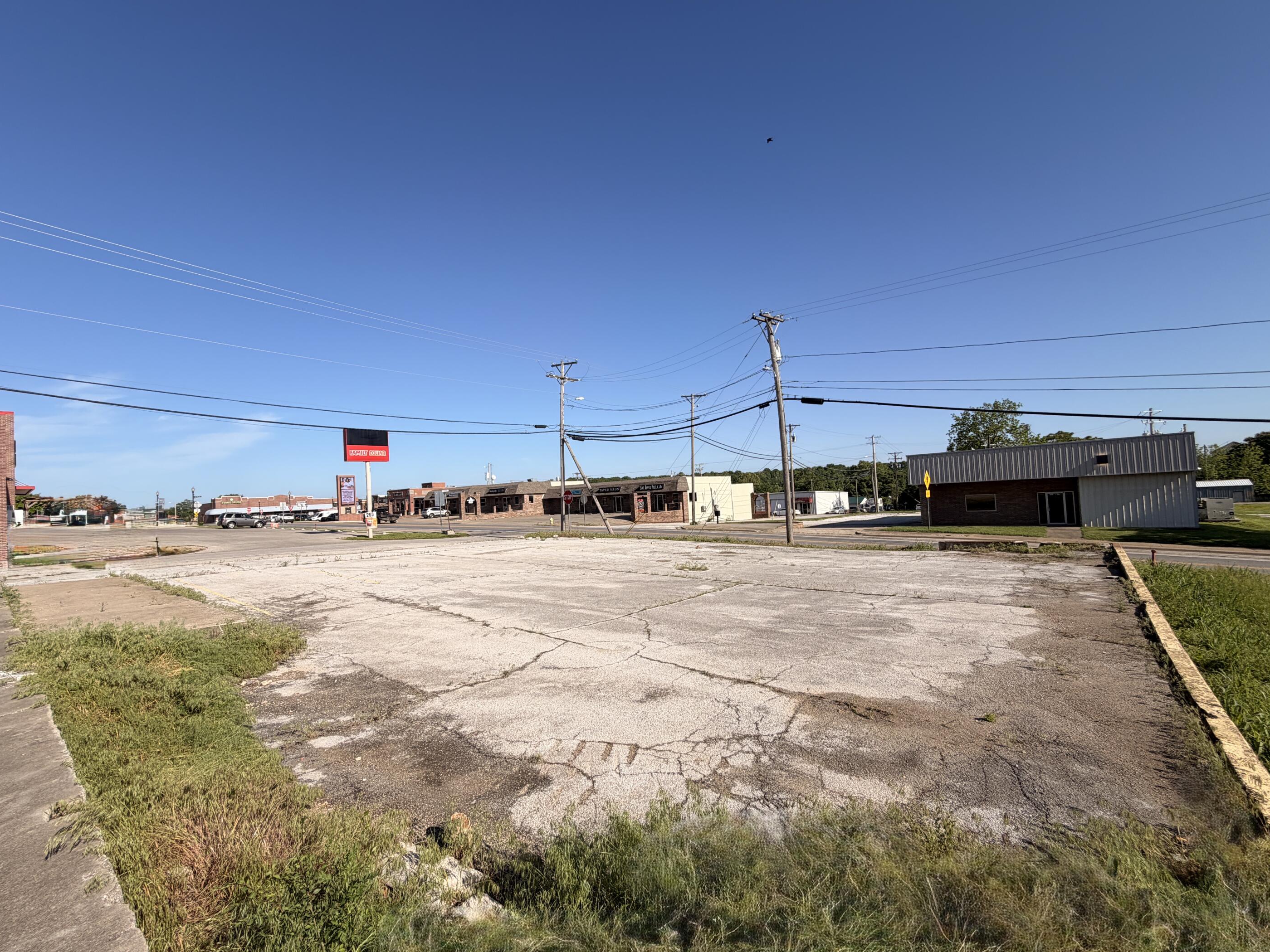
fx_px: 550
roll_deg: +3.9
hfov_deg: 98.2
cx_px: 620
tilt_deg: +2.5
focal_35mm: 15
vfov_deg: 81.7
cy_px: 477
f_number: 2.2
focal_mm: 2.22
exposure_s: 1/1017
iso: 20
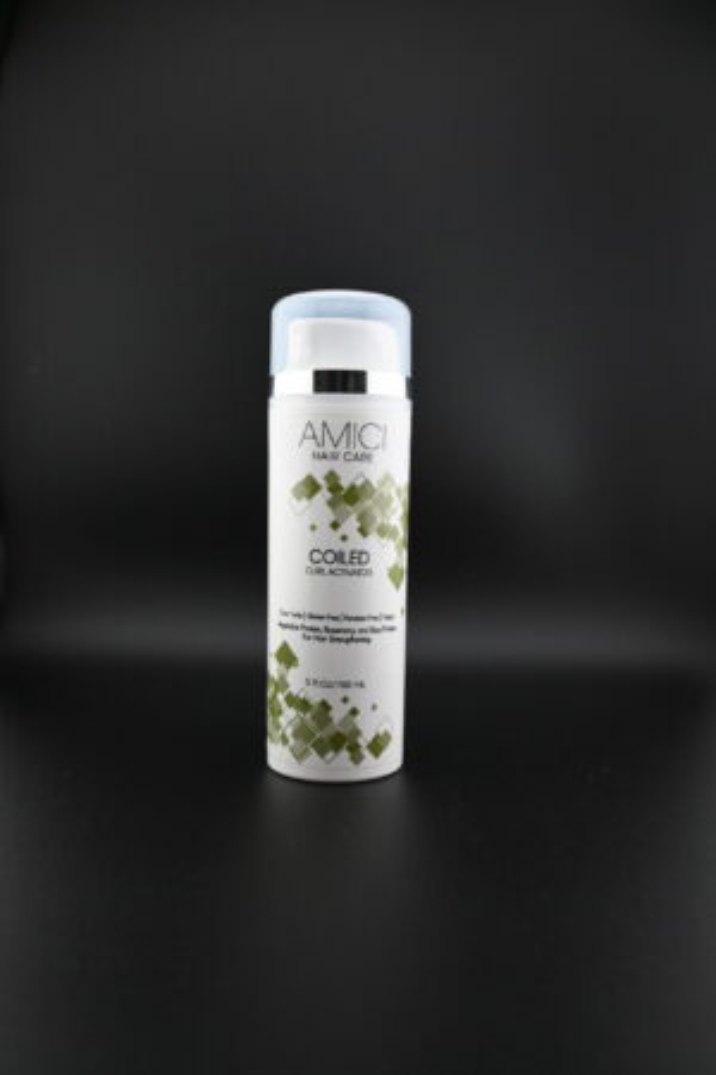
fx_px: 917
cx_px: 358
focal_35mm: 31
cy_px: 538
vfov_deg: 60.7
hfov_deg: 42.6
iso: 400
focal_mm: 20.5
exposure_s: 1/250
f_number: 3.8
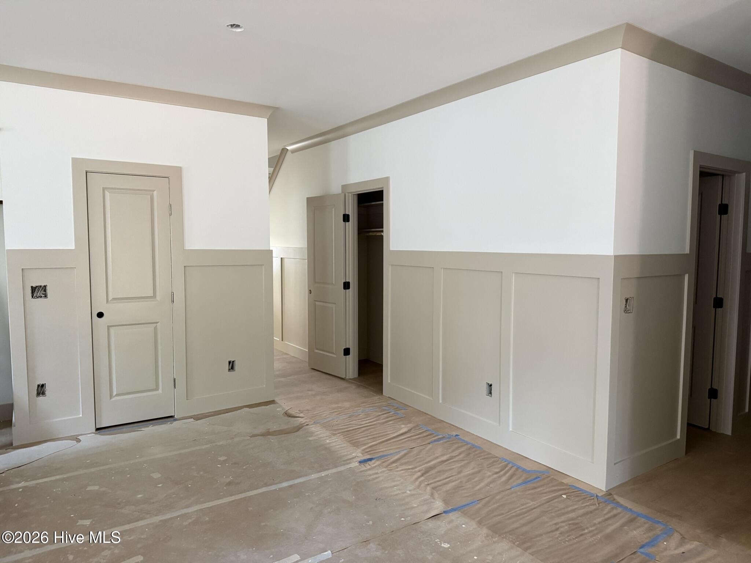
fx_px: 521
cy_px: 282
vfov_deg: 56.8
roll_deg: -0.7
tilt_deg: -3.6
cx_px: 376
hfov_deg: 71.6
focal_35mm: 24
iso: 500
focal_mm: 6.76
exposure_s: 1/60
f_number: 1.78
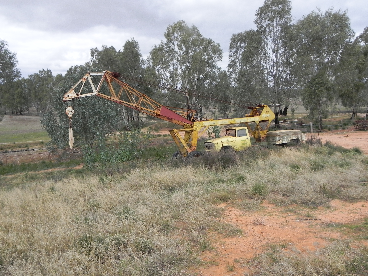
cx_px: 184
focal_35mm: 29
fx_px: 308
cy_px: 138
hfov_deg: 61.7
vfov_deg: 48.2
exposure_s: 1/214
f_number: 5.6
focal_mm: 5.2
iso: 160
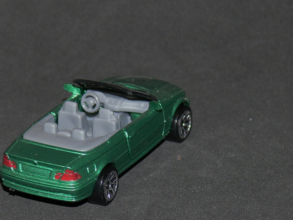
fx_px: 1913
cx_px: 104
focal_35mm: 226
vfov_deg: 6.6
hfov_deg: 8.8
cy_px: 141
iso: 100
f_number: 3.6
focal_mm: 22.9
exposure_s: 1/30
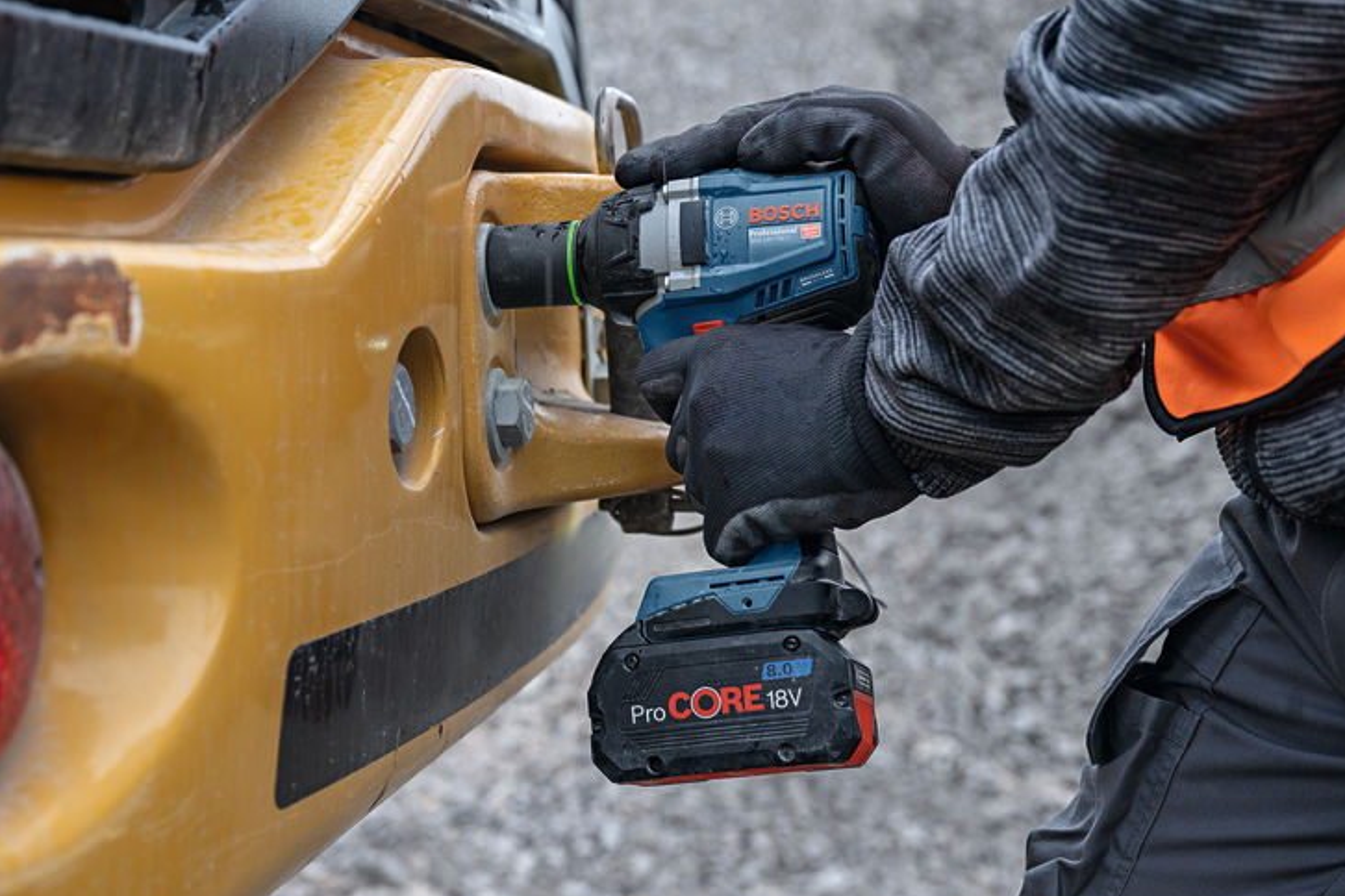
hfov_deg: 36.9
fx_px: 2017
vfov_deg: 25.1
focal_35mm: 54
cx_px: 621
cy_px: 462
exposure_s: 1/320
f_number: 4.5
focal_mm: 49
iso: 320
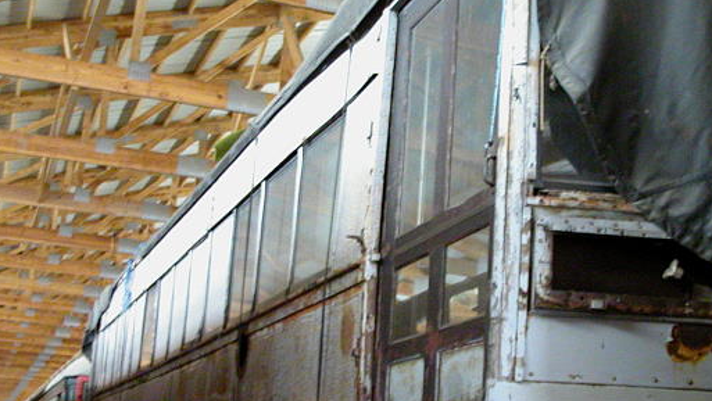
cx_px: 458
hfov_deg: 37.5
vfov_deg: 21.8
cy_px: 259
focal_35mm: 55
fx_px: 1039
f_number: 2.7
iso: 400
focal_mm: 5.6
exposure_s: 1/11.8
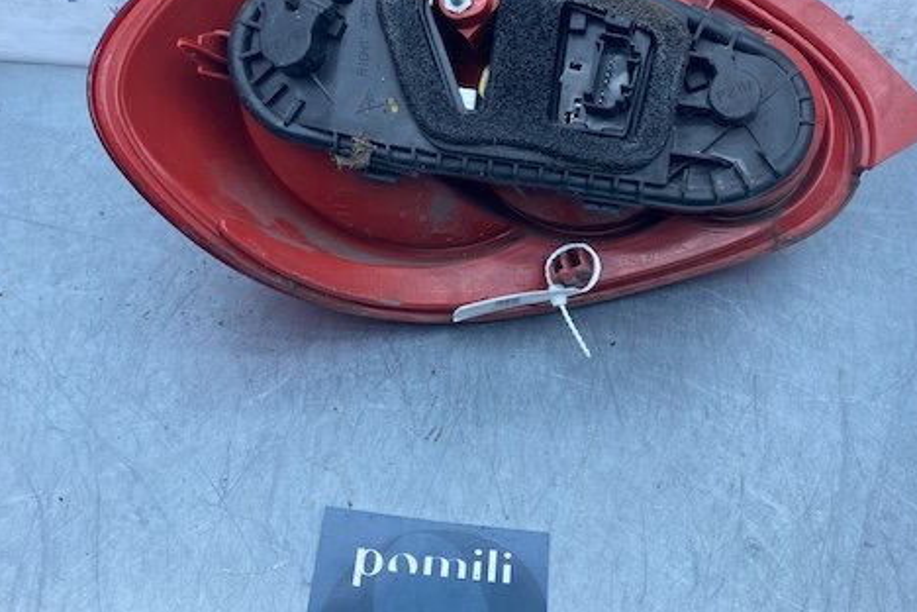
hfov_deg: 51.9
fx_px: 942
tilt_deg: -49.0
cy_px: 206
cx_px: 462
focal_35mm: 37
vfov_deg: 35.6
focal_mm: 4.25
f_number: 1.8
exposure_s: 1/715
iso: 32
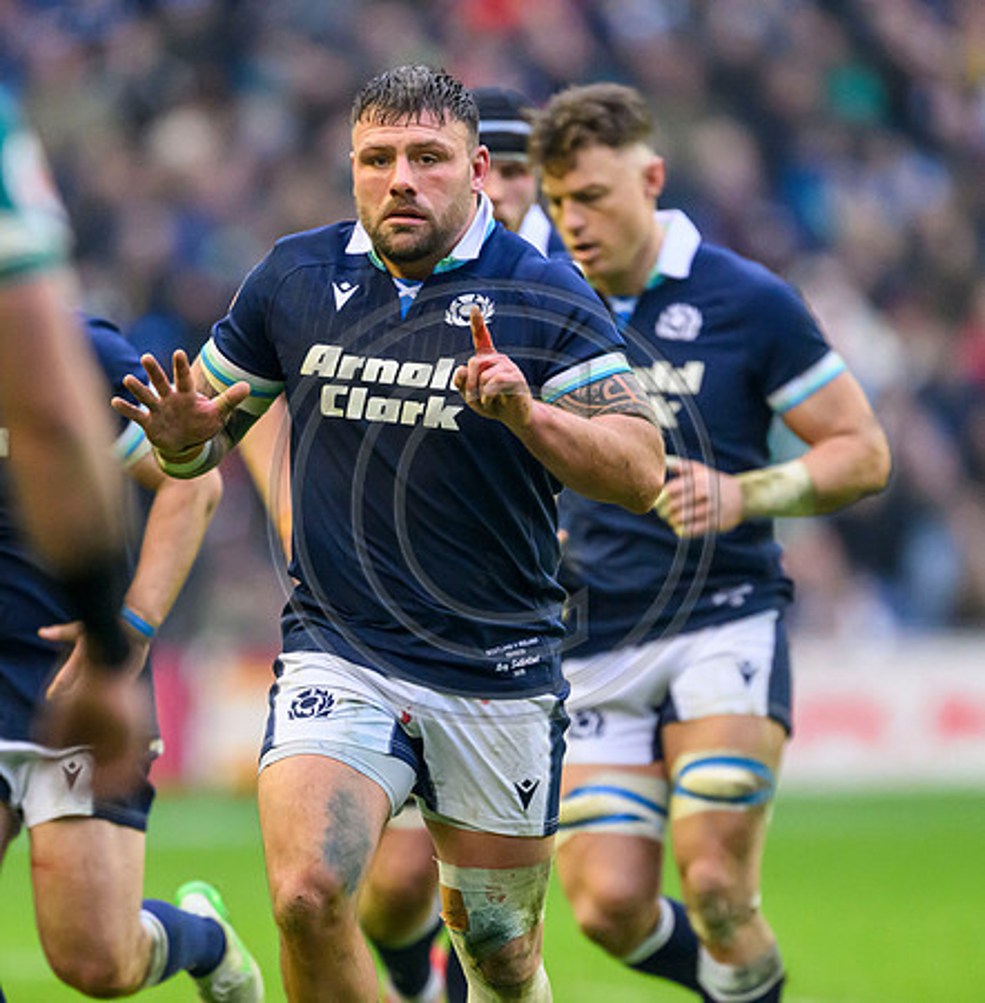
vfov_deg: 1.9
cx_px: 495
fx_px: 30447
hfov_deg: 1.9
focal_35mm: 937
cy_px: 653
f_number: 4
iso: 5000
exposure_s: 1/1600
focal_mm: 560
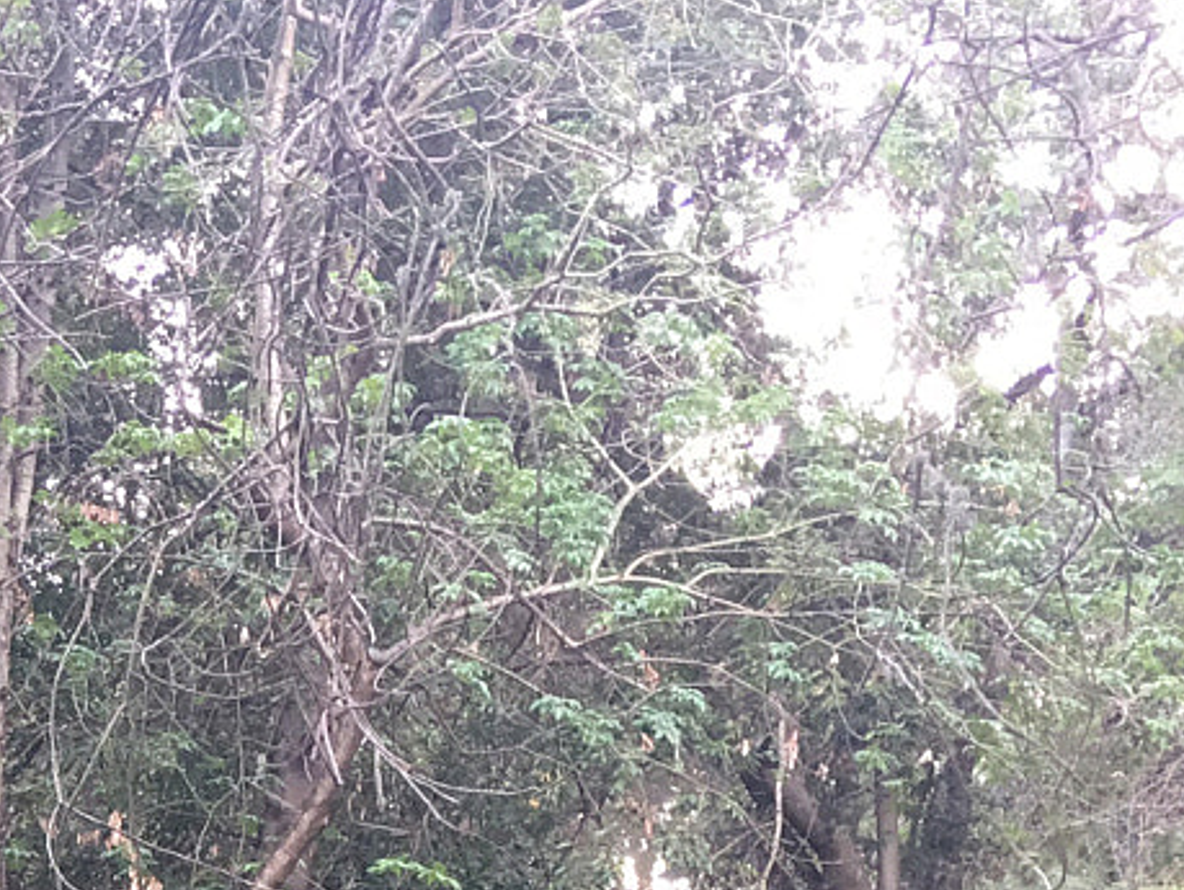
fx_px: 3457
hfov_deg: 17.7
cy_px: 1452
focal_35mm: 101
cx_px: -524
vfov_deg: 13.5
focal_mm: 4.15
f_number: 2.2
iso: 25
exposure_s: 1/40
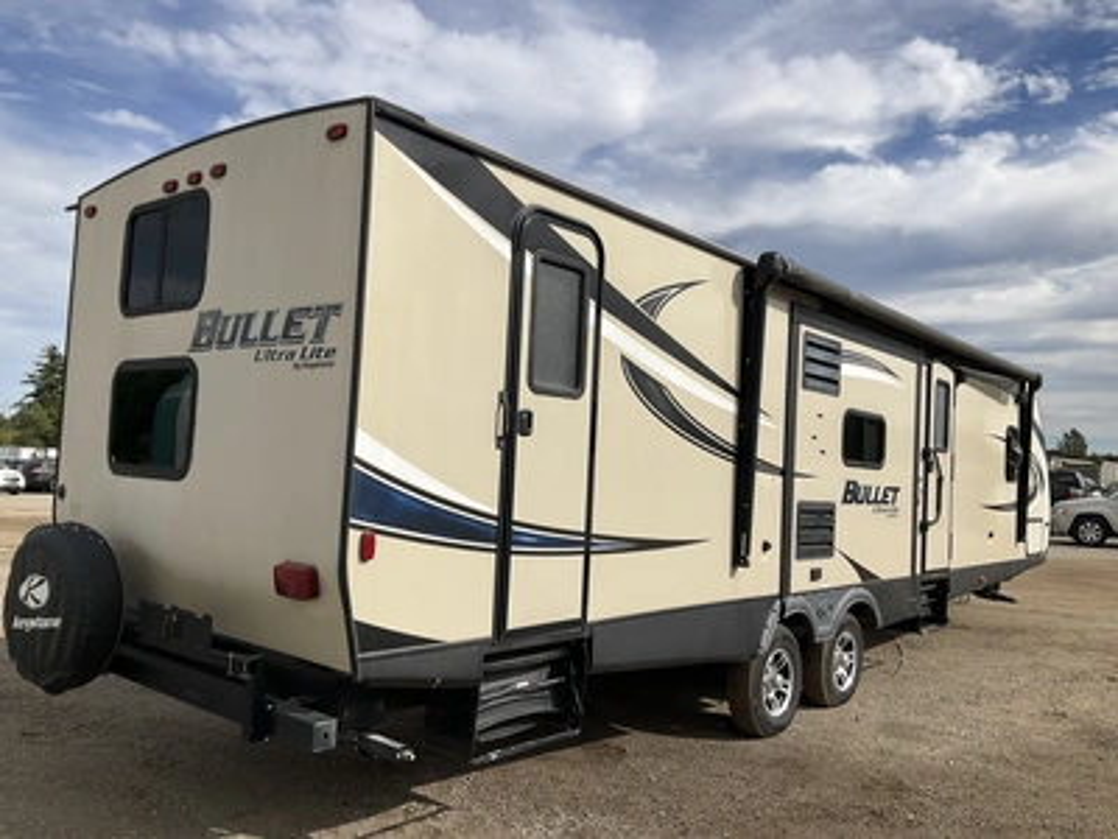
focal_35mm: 29
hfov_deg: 61.7
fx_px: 937
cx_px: 559
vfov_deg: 48.2
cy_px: 420
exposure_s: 1/2959
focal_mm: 3
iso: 25
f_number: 1.8
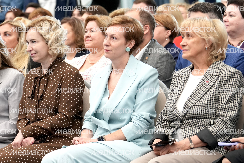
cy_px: 82
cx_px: 122
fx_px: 1444
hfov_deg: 9.7
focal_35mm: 213
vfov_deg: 6.4
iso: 2500
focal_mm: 142
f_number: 5
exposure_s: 1/160
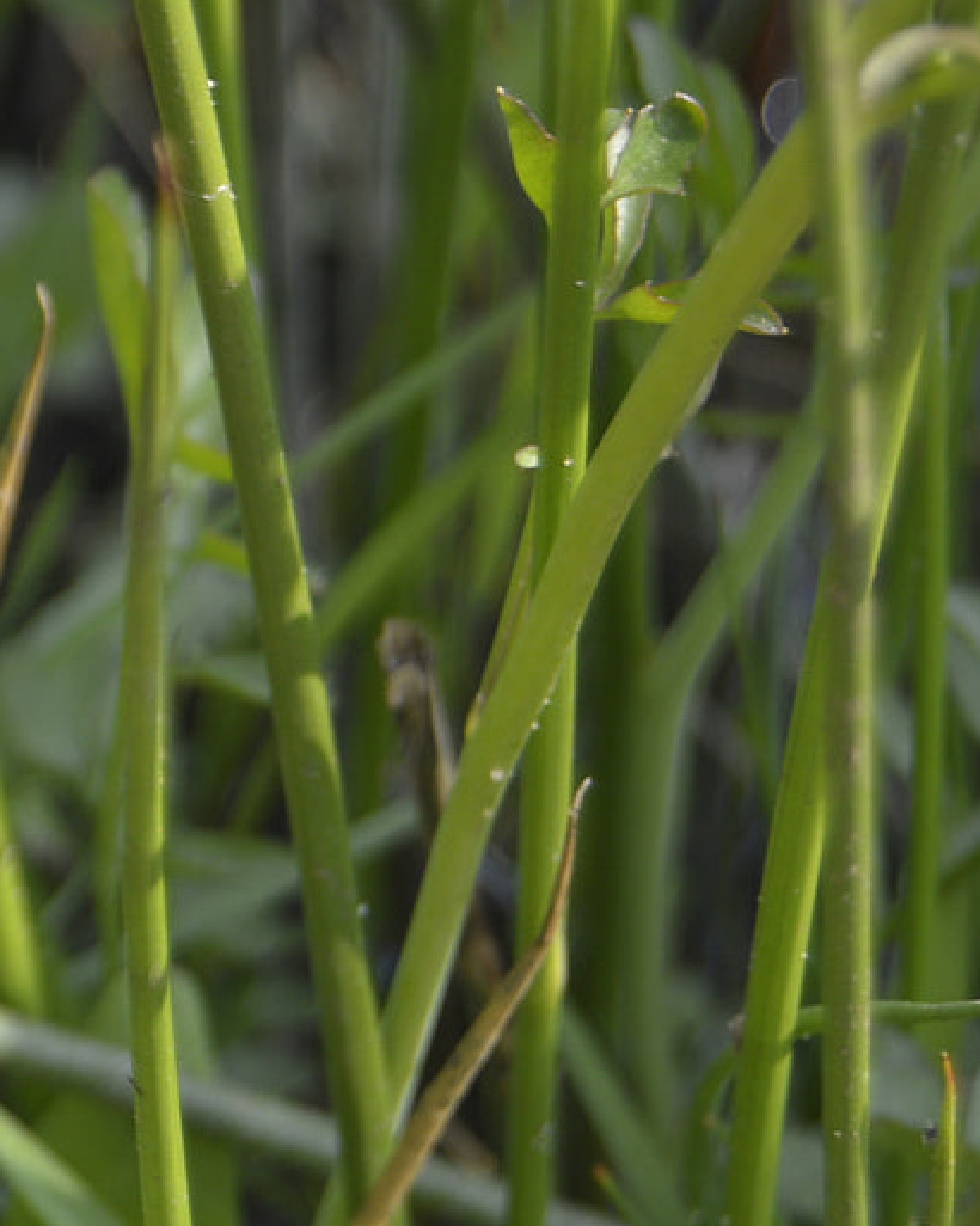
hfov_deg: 6.3
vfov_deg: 8.0
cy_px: 19
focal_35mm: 241
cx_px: -504
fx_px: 8760
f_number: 5.6
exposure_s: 1/125
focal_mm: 55
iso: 100
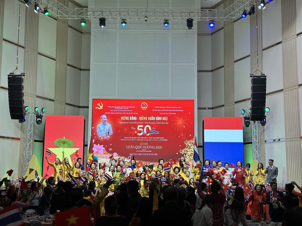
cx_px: 151
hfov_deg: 39.7
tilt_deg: +8.6
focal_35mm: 48
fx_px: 419
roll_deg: +0.1
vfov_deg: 30.3
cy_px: 113
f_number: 1.78
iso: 64
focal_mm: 6.86
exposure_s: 1/100
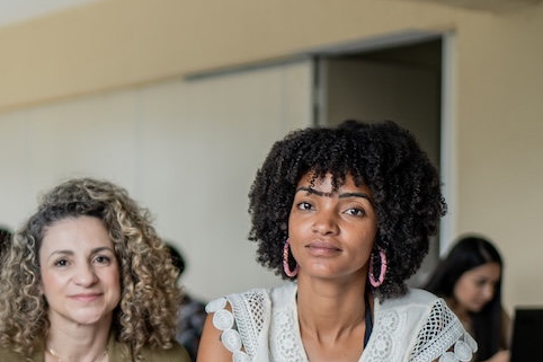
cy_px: 287
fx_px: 1402
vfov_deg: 14.6
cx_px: -50
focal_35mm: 93
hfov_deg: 20.9
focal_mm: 35
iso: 125
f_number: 1.4
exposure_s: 1/250
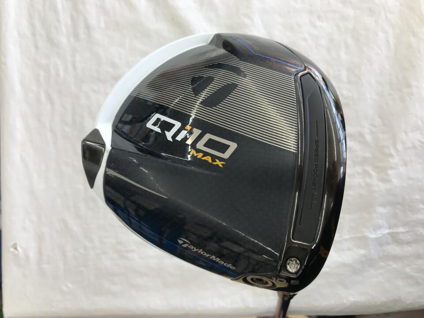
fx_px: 343
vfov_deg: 49.7
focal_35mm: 28
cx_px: 212
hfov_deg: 63.4
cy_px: 159
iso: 32
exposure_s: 1/120
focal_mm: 3.99
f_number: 1.8
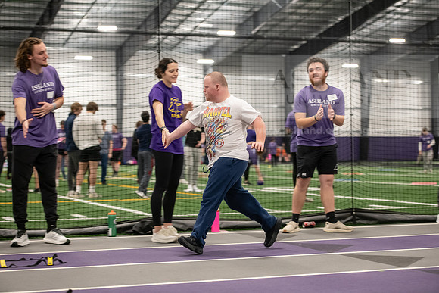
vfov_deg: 18.2
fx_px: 915
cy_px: 146
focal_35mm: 75
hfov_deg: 27.0
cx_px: 220
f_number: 3.2
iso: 2500
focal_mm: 75
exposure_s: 1/200
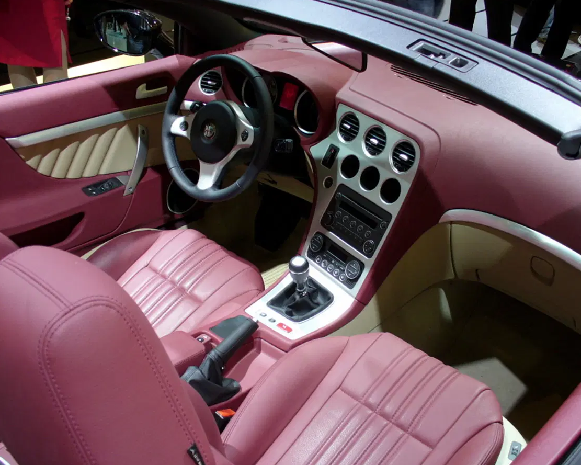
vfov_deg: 38.2
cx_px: 312
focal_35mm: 39
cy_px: 232
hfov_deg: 46.8
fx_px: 671
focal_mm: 6.1
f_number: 2.8
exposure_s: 1/50
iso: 100
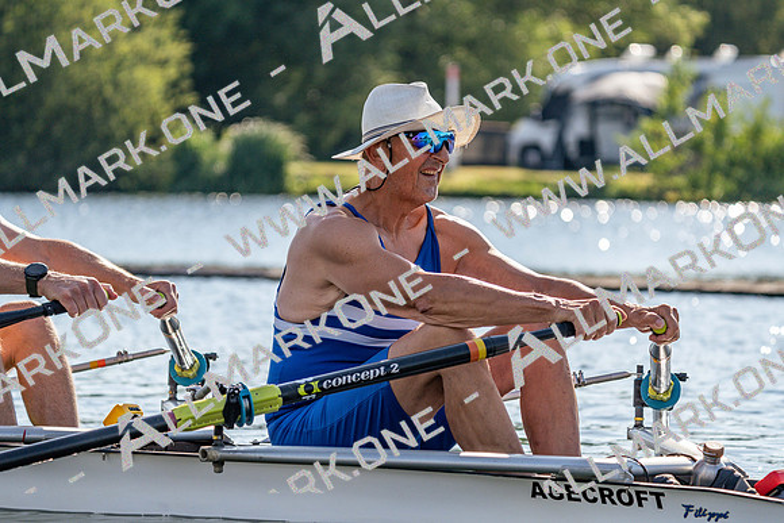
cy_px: 262
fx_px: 4356
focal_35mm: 200
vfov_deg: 6.9
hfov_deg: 10.3
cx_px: 392
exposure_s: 1/1600
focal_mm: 200
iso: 250
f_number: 5.6
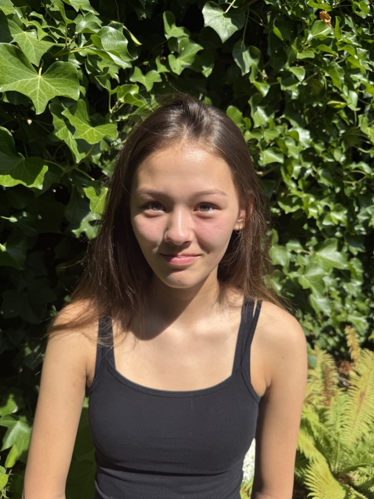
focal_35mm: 24
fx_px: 346
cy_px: 250
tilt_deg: -18.9
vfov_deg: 71.6
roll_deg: -5.9
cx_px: 187
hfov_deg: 56.8
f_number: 1.78
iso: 80
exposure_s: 1/3759
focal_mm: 6.76
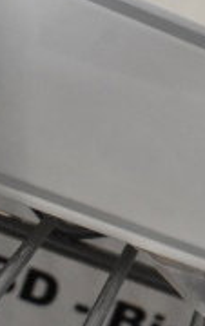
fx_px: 1016
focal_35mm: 114
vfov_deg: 18.1
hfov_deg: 9.8
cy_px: 245
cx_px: 530
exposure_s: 1/500
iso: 6400
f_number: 11
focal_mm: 22
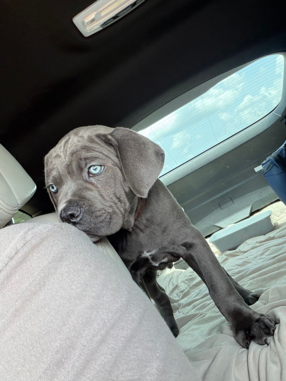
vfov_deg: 60.0
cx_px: 143
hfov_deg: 46.8
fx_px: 331
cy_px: 190
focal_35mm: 30
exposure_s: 1/60
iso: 80
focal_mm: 2.71
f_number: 1.9
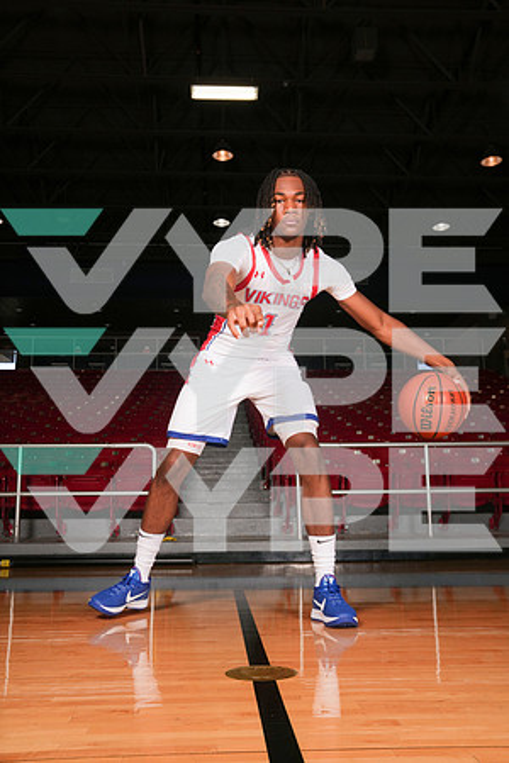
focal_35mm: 33
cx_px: 254
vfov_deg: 57.2
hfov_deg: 40.0
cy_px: 382
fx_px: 700
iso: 400
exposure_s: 1/200
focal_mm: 33
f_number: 8
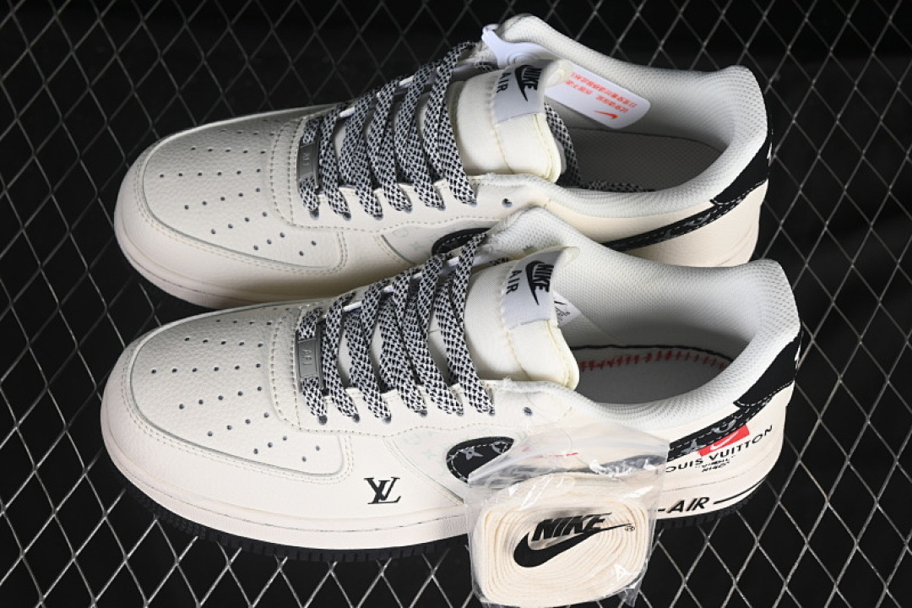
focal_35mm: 75
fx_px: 1900
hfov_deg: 27.0
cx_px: 456
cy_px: 304
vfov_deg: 18.2
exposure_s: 1/80
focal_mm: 50
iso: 160
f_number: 7.1
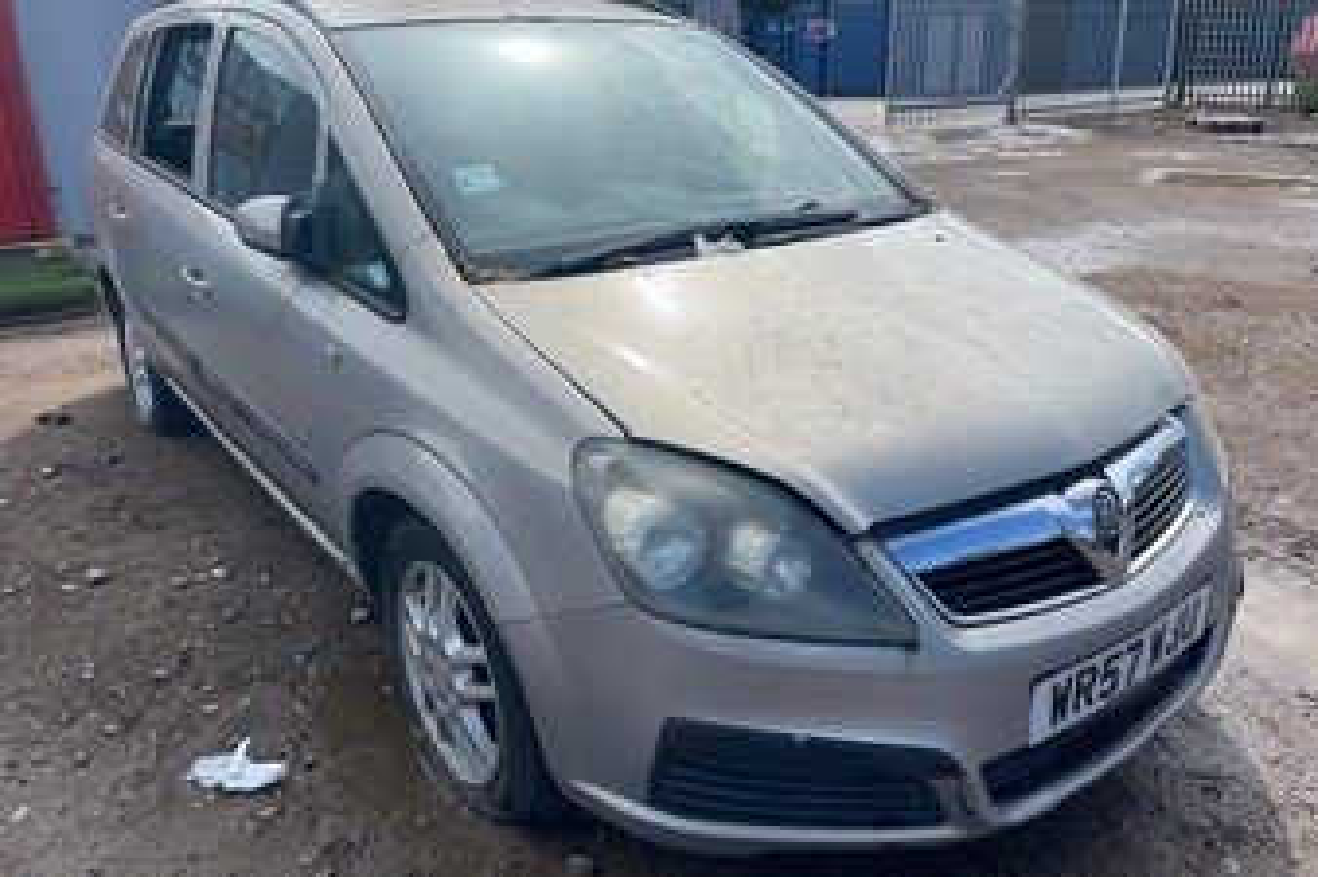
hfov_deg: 65.5
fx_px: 1025
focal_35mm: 28
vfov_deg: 46.3
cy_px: 386
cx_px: 651
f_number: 1.6
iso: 32
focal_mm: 4.2
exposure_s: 1/3509
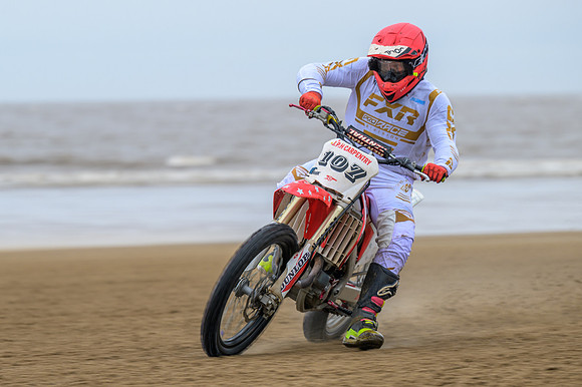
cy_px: 193
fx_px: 3885
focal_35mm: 240
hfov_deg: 8.6
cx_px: 280
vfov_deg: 5.7
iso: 125
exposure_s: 1/320
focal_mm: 150
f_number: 4
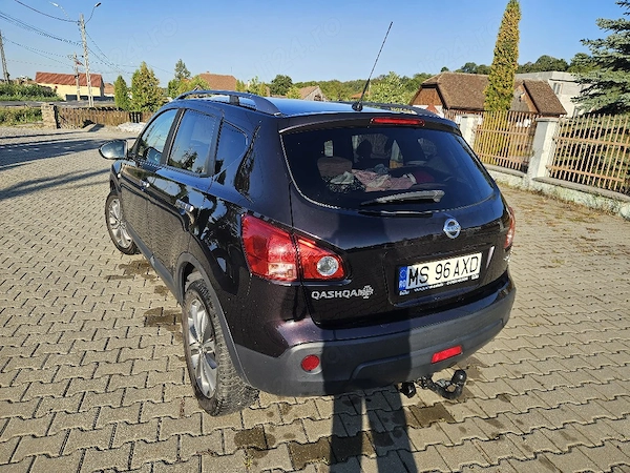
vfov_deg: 58.9
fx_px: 419
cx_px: 315
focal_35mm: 23
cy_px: 236
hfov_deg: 73.9
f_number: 1.8
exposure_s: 1/1111
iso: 25
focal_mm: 5.4
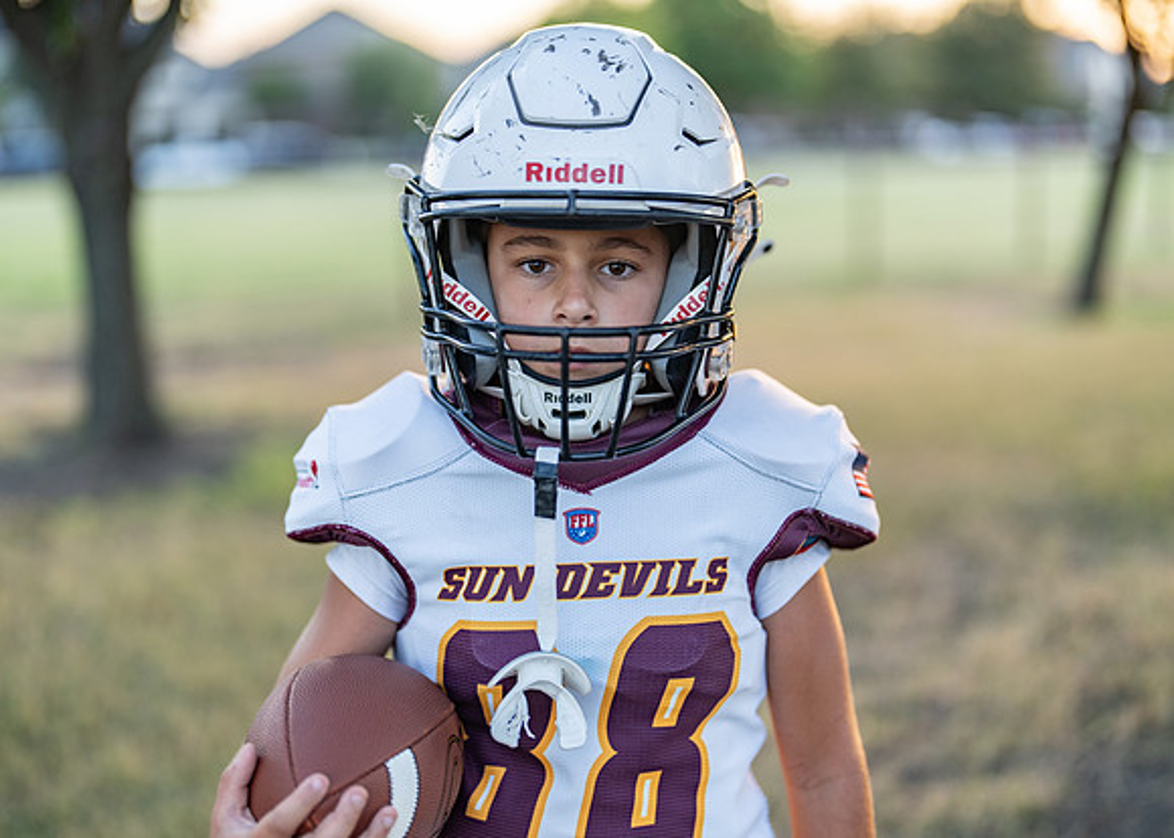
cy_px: 419
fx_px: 1746
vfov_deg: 27.0
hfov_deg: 37.2
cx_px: 587
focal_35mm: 52
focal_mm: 50
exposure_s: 1/500
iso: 160
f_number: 1.2
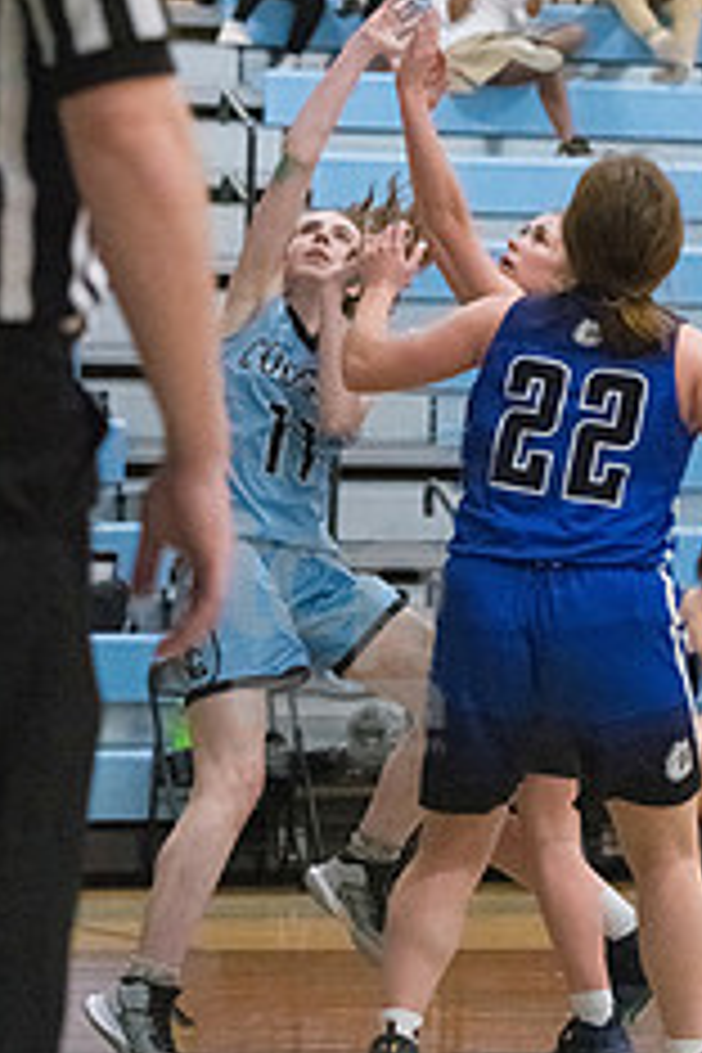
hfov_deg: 7.5
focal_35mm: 183
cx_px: 338
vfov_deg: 11.2
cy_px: 634
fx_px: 5352
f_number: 4.5
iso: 10000
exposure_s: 1/1000
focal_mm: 95
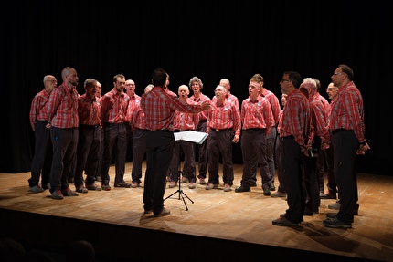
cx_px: 196
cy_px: 131
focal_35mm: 47
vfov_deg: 28.7
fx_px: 513
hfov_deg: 41.9
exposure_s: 1/45
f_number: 2.8
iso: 500
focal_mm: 31.1
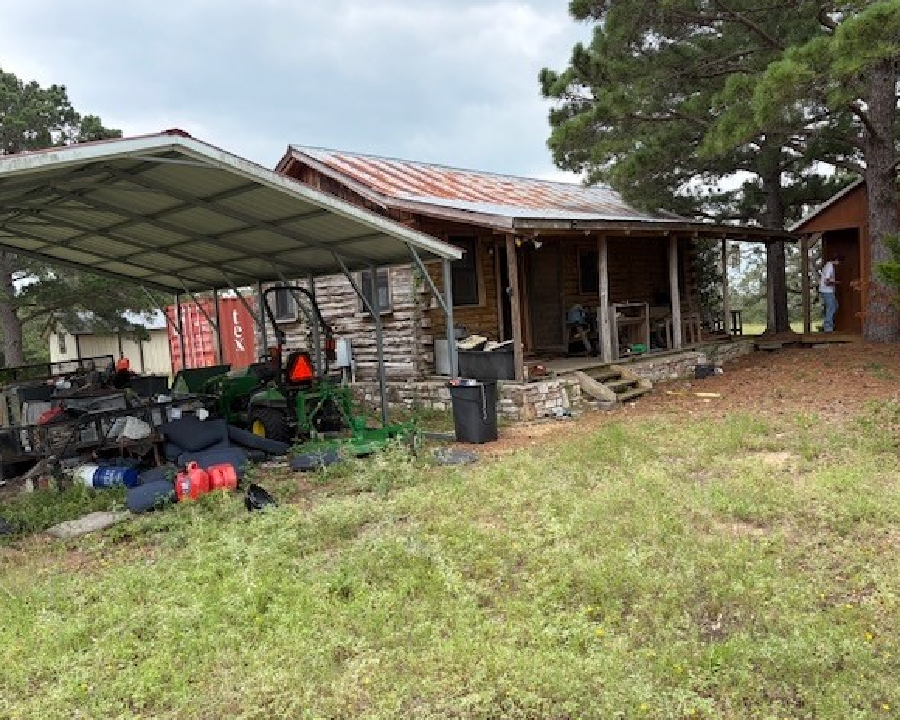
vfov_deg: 51.5
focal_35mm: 28
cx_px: 467
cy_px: 355
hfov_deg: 62.2
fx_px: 746
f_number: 1.6
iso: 50
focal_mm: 5.96
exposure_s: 1/861
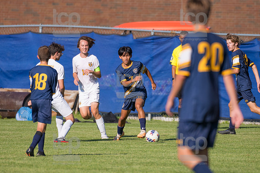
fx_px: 4872
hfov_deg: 3.1
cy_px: 86
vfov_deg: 2.0
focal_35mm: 675
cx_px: 130
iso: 320
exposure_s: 1/2000
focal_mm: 450
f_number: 5.6
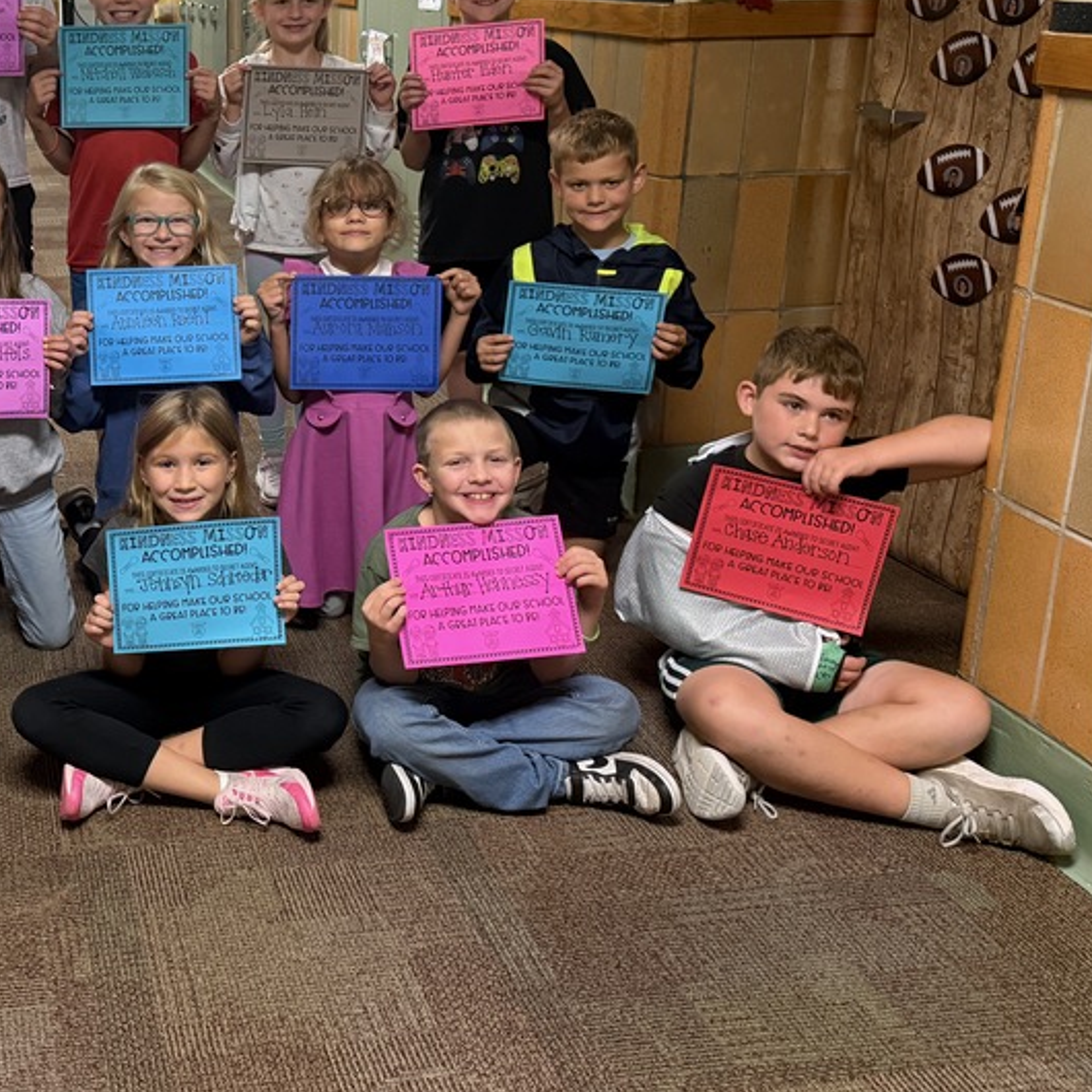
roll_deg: +1.9
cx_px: 126
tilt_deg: -17.4
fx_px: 1463
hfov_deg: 38.3
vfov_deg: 40.6
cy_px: 406
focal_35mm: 41
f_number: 1.78
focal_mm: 6.76
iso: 500
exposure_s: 1/60
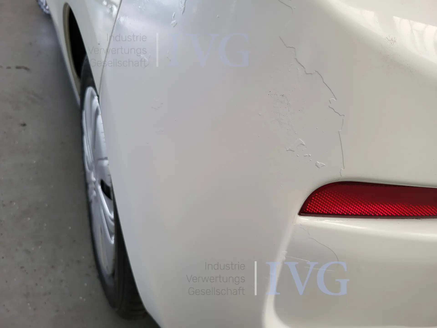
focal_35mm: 26
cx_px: 218
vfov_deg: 53.1
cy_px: 164
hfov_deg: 67.3
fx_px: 328
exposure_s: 1/100
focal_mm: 5.4
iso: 125
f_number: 1.8
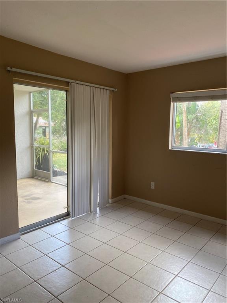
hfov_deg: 53.1
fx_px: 227
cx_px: 114
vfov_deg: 67.3
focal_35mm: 26
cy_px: 152
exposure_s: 1/120
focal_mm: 4.25
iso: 80
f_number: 1.8
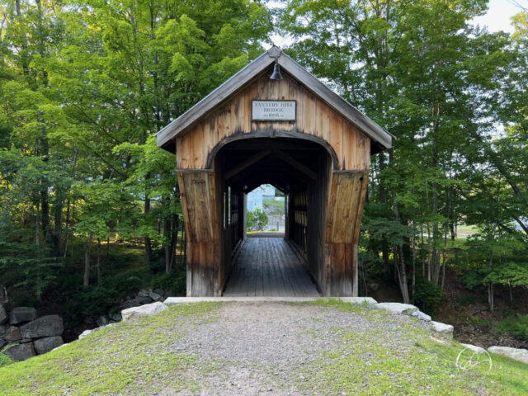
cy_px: 198
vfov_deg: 53.1
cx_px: 264
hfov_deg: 67.3
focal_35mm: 26
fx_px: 397
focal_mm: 5.7
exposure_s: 1/121
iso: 40
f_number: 1.5
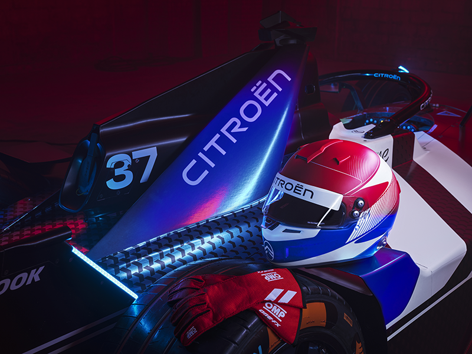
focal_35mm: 51
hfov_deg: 37.5
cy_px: 177
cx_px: 236
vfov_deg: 28.6
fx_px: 695
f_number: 11
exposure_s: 1/8
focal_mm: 64
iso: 125
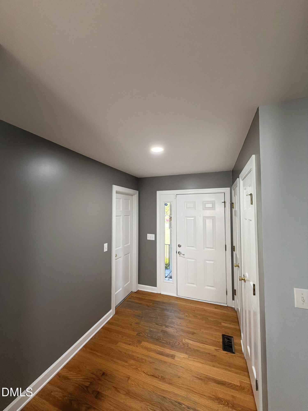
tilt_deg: +2.3
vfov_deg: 102.1
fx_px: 166
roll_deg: -0.3
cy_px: 206
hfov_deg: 85.7
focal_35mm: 14
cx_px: 154
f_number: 2.2
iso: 320
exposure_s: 1/60
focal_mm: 2.22
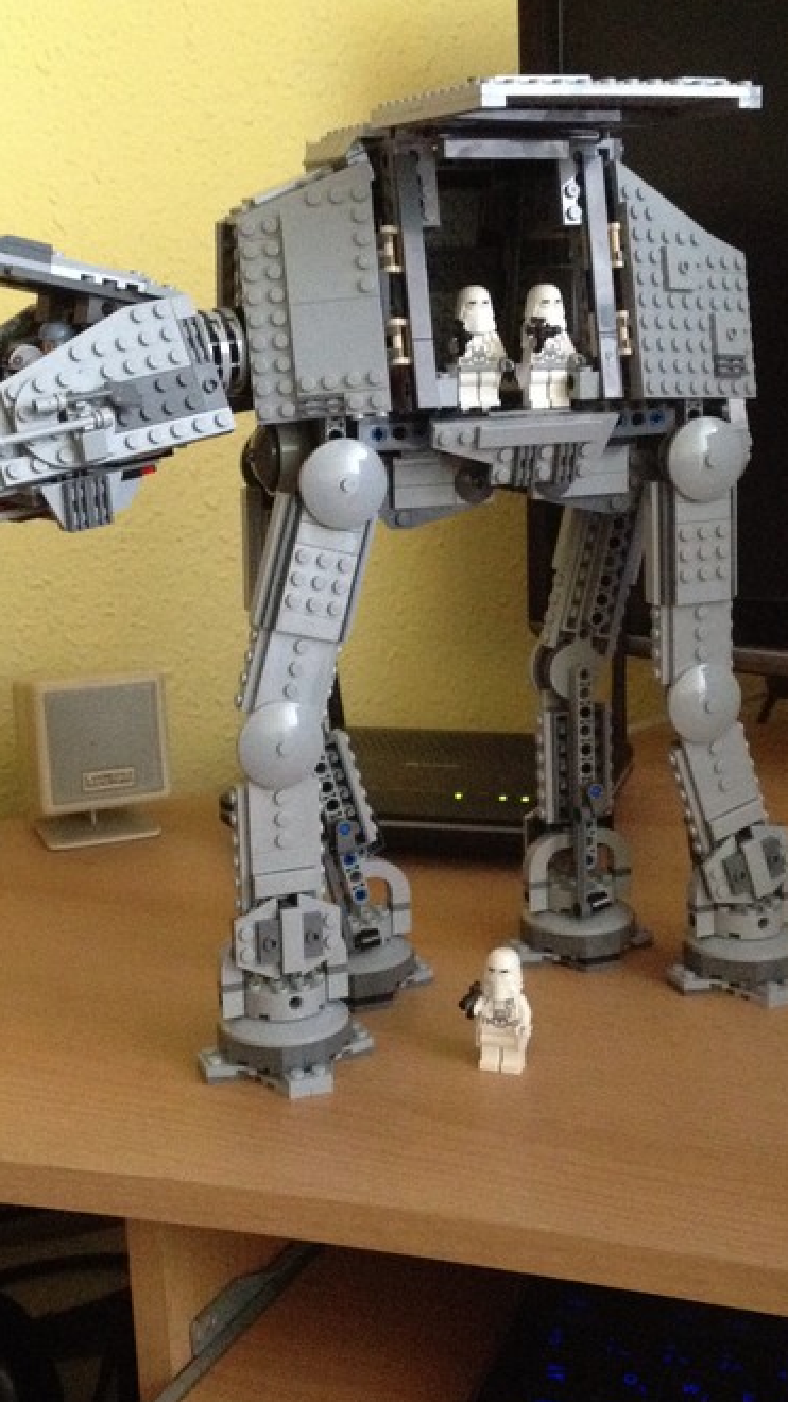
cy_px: 614
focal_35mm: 52
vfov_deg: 39.8
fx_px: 1933
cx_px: 441
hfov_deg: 23.0
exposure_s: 1/15
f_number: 2.4
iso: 500
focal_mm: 4.28
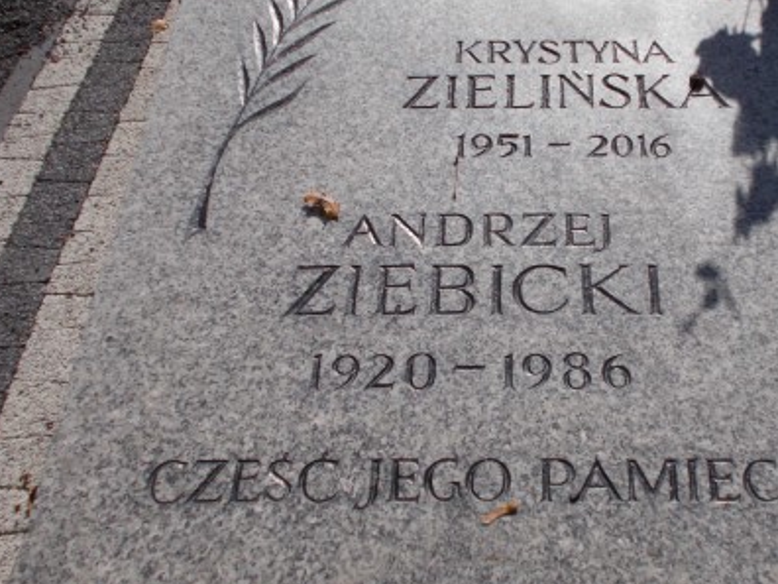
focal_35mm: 63
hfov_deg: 30.6
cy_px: 234
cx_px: 479
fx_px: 1416
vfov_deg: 23.2
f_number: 9.8
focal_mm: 6.9
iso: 80
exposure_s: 1/250
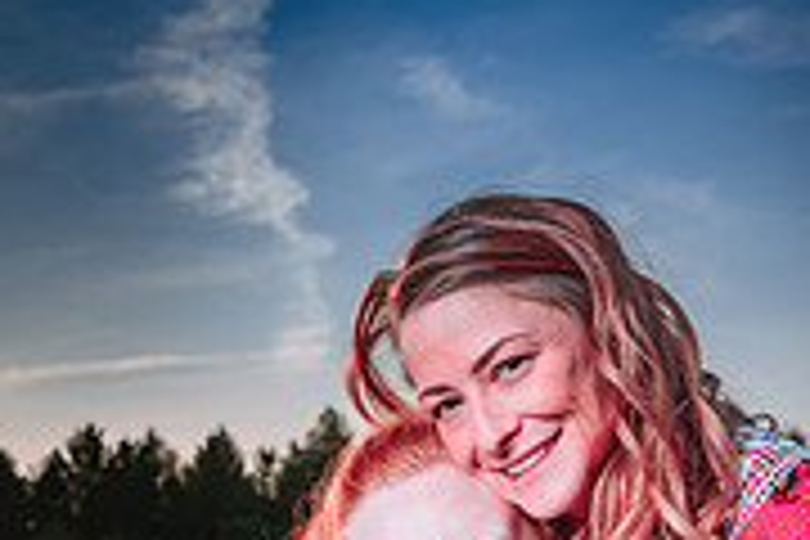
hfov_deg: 19.6
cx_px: 148
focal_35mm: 103
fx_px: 2317
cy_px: 862
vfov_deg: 12.5
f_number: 5
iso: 64
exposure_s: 1/250
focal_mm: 32
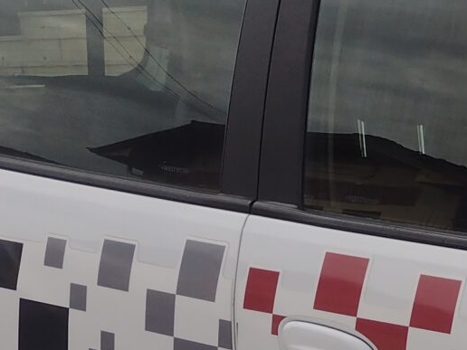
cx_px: 643
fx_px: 1808
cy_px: 383
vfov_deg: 10.9
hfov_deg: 14.0
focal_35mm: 134
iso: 100
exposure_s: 1/1248
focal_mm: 4.71
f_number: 1.7
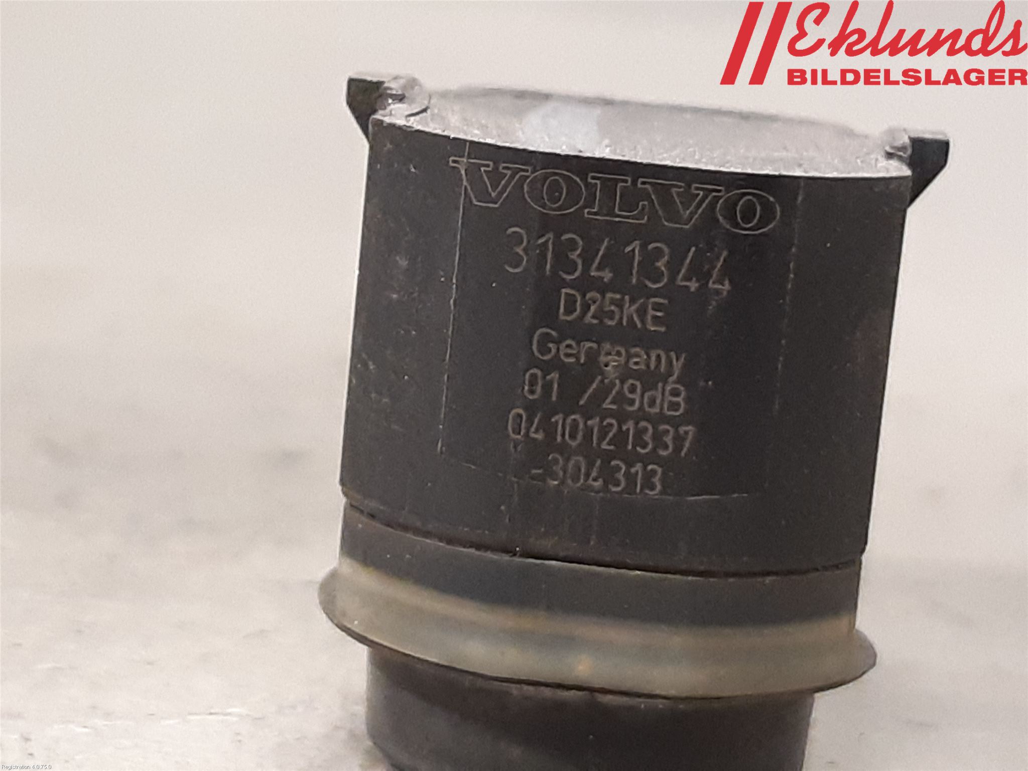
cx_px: 514
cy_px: 386
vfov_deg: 53.1
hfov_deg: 67.3
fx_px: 772
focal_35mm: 26
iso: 250
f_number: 1.7
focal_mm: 3.93
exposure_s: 1/33
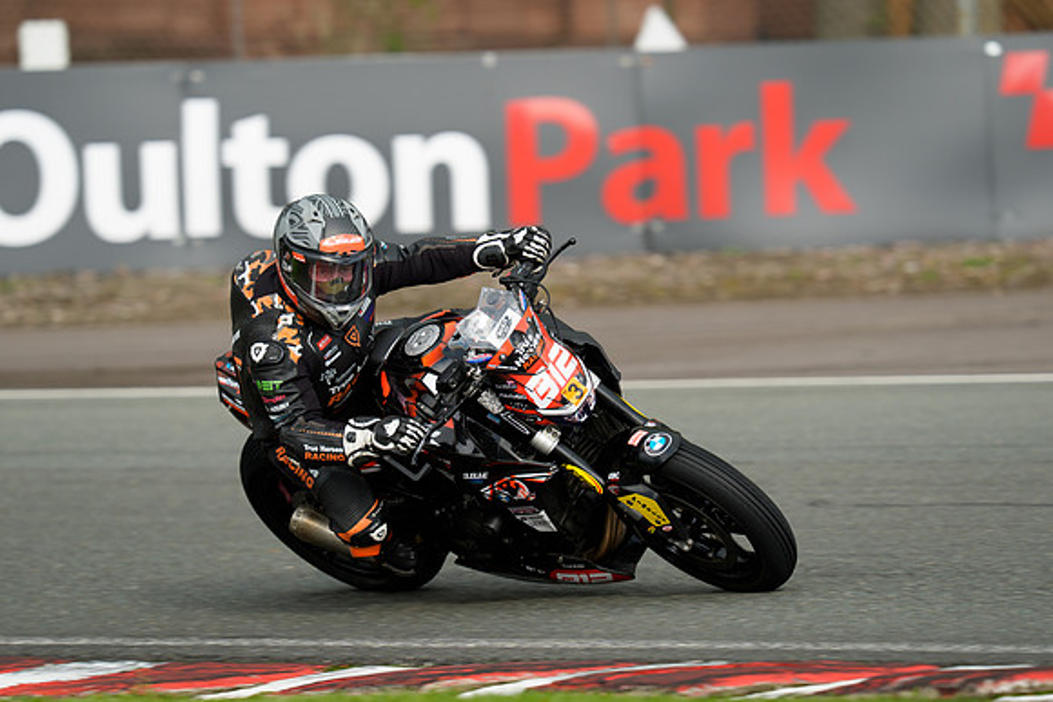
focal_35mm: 400
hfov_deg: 5.2
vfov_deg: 3.4
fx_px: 11702
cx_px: 526
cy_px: 351
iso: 160
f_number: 4.5
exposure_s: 1/500
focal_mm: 400
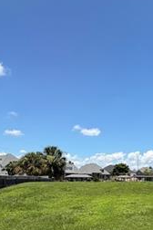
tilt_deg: +6.7
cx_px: 141
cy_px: 152
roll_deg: +0.4
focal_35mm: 37
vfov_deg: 51.0
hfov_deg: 33.8
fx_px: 236
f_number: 2.2
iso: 20
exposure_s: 1/770
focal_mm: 2.22
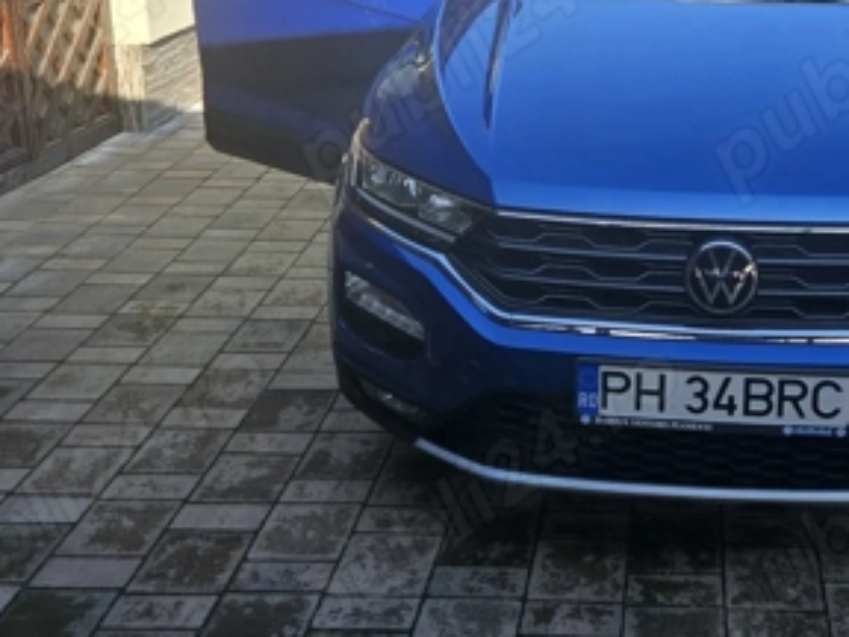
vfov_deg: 29.1
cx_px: 693
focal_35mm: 48
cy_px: 74
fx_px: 1177
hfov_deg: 38.0
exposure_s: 1/636
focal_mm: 5.4
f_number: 1.8
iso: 25
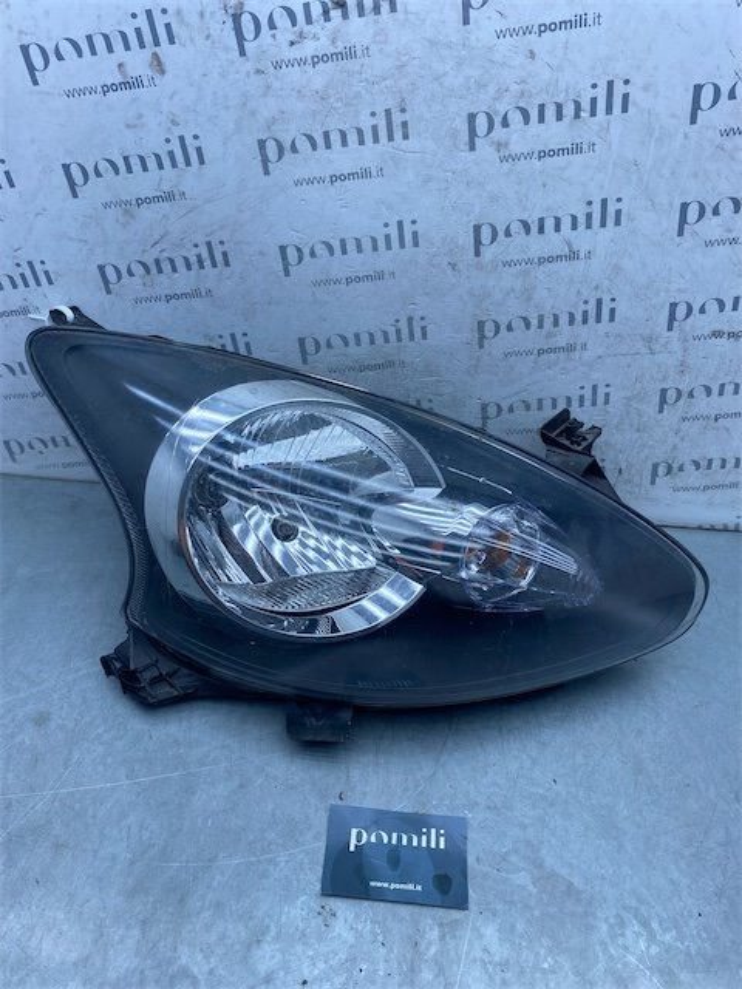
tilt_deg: -38.2
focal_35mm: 26
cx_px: 371
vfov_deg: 67.3
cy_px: 494
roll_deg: -4.0
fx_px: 743
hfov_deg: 53.1
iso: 32
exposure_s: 1/898
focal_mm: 4.25
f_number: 1.8
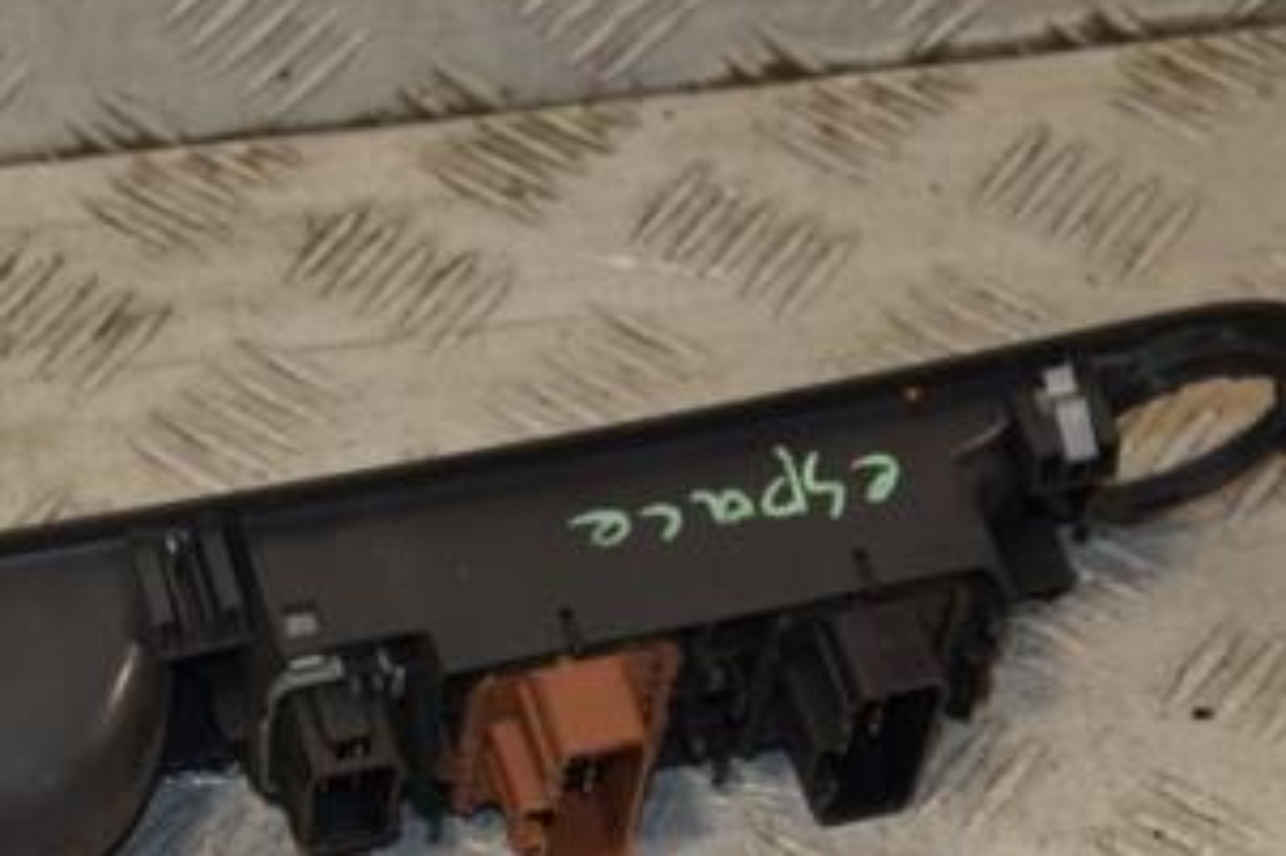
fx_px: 5105
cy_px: 622
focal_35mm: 143
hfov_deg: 14.3
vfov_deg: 9.6
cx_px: 251
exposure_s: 1/200
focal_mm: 48
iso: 800
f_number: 6.3
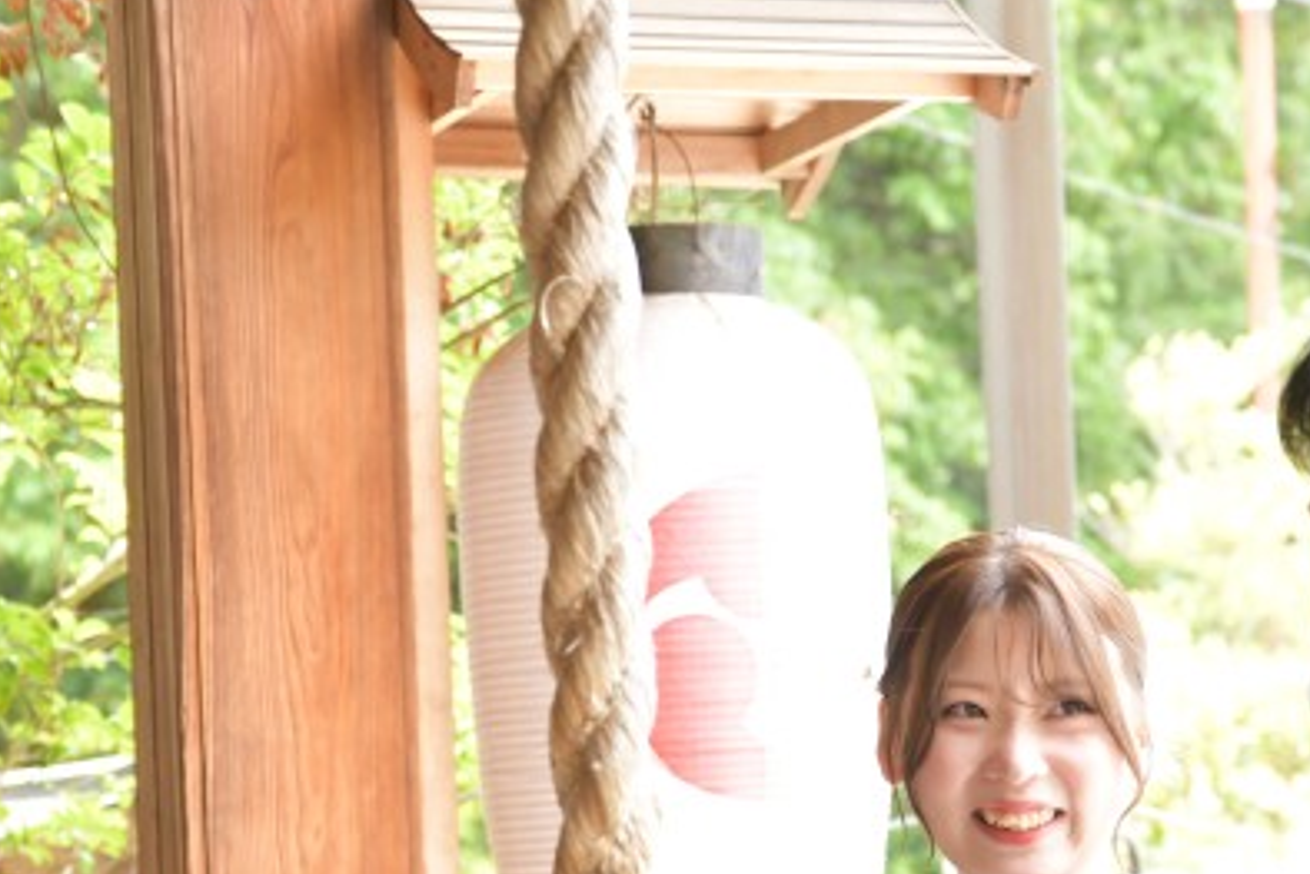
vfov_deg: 10.2
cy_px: 736
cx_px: 658
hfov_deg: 15.3
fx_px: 4878
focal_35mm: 134
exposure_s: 1/200
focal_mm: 66
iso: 1000
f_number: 4.5
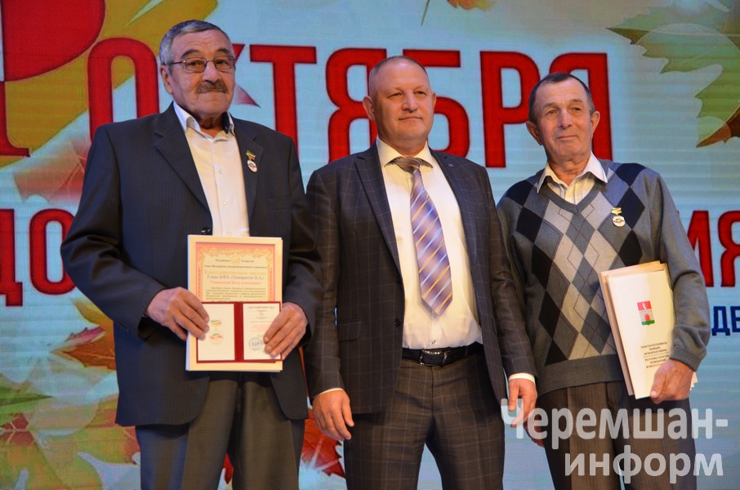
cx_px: 370
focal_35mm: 87
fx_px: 1785
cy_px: 245
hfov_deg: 23.4
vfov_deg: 15.6
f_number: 5
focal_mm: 58
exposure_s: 1/100
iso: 400
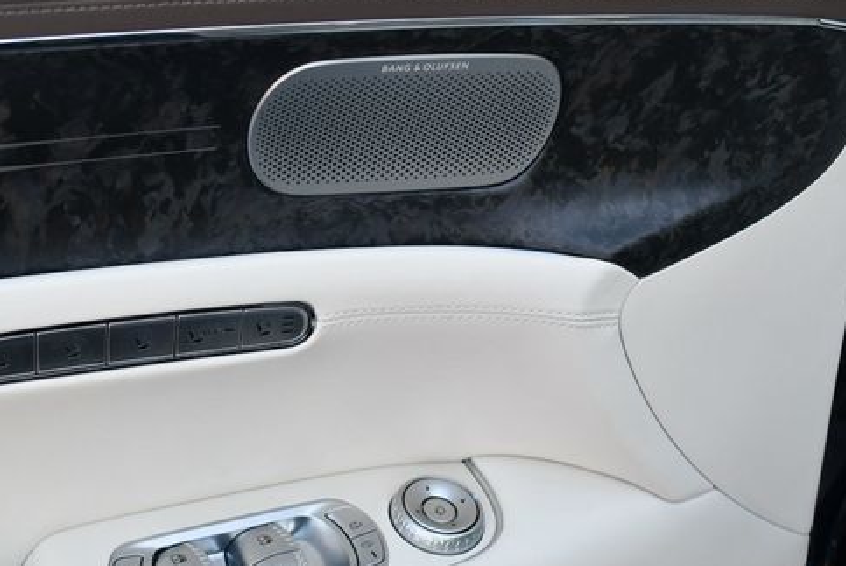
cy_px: 364
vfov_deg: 25.5
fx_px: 1247
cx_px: 321
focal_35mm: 53
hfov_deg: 37.3
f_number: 5
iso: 400
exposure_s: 1/250
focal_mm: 20
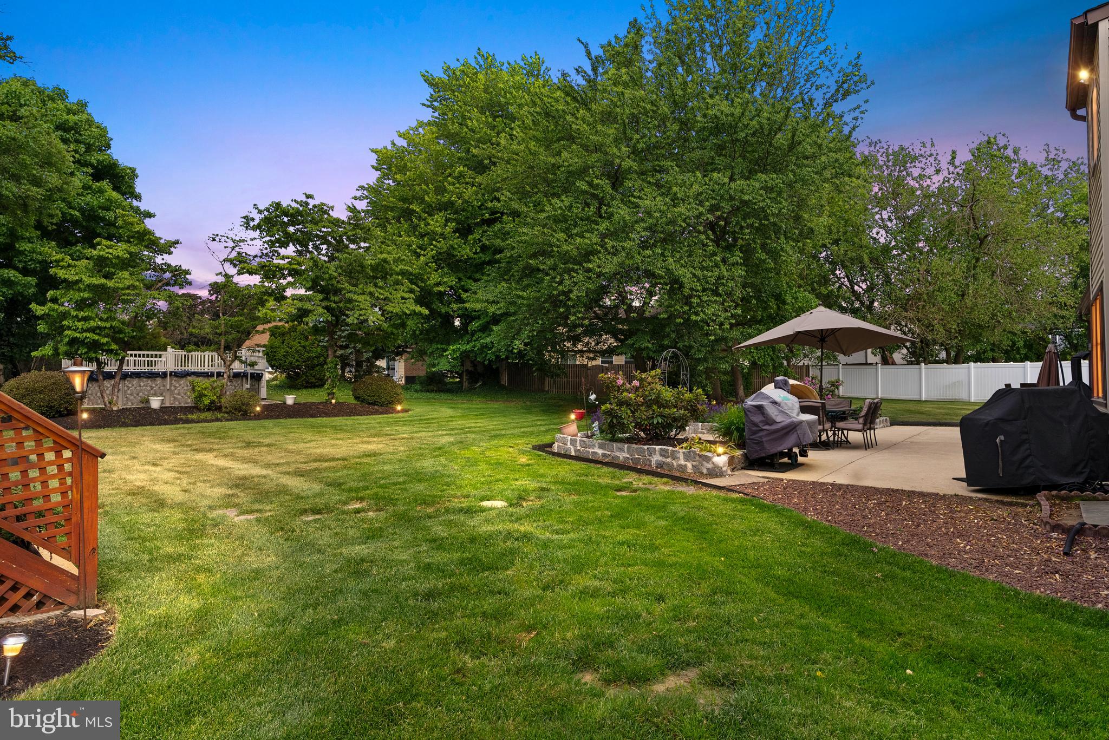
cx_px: 554
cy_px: 370
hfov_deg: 84.0
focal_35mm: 20
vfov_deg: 62.0
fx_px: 616
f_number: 6.3
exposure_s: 1/320
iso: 640
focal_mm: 20
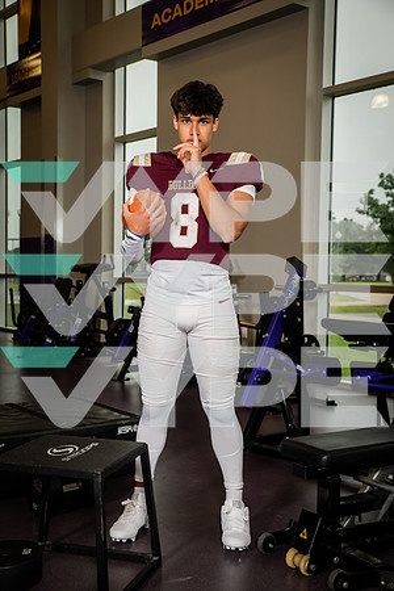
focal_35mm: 46
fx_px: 755
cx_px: 197
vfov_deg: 42.7
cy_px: 296
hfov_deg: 29.2
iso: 500
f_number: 5.6
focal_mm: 46
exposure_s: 1/250
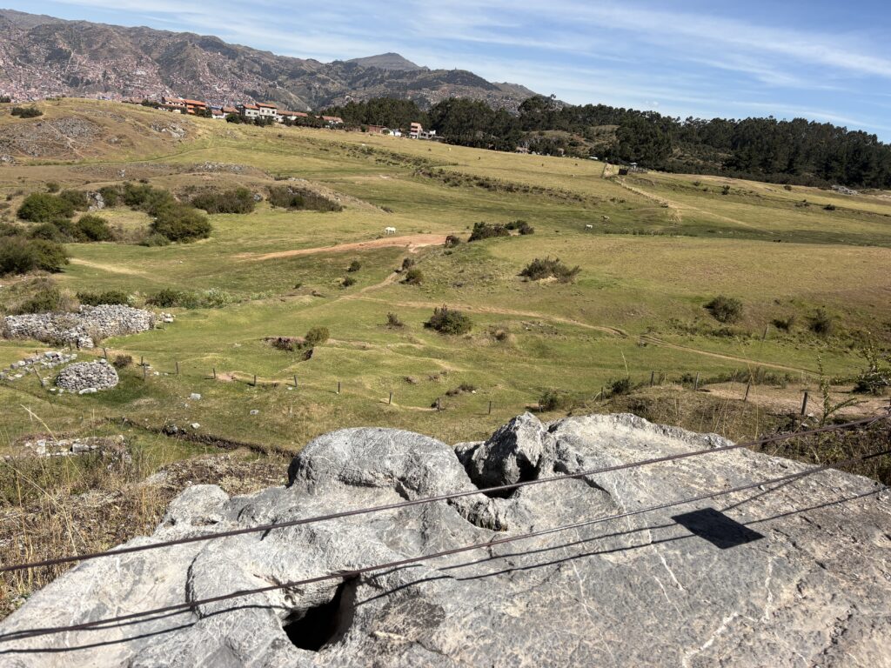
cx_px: 446
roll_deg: -7.9
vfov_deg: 53.1
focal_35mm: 26
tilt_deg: -17.7
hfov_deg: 67.3
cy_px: 334
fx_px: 669
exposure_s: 1/4065
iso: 50
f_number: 1.6
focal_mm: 5.96
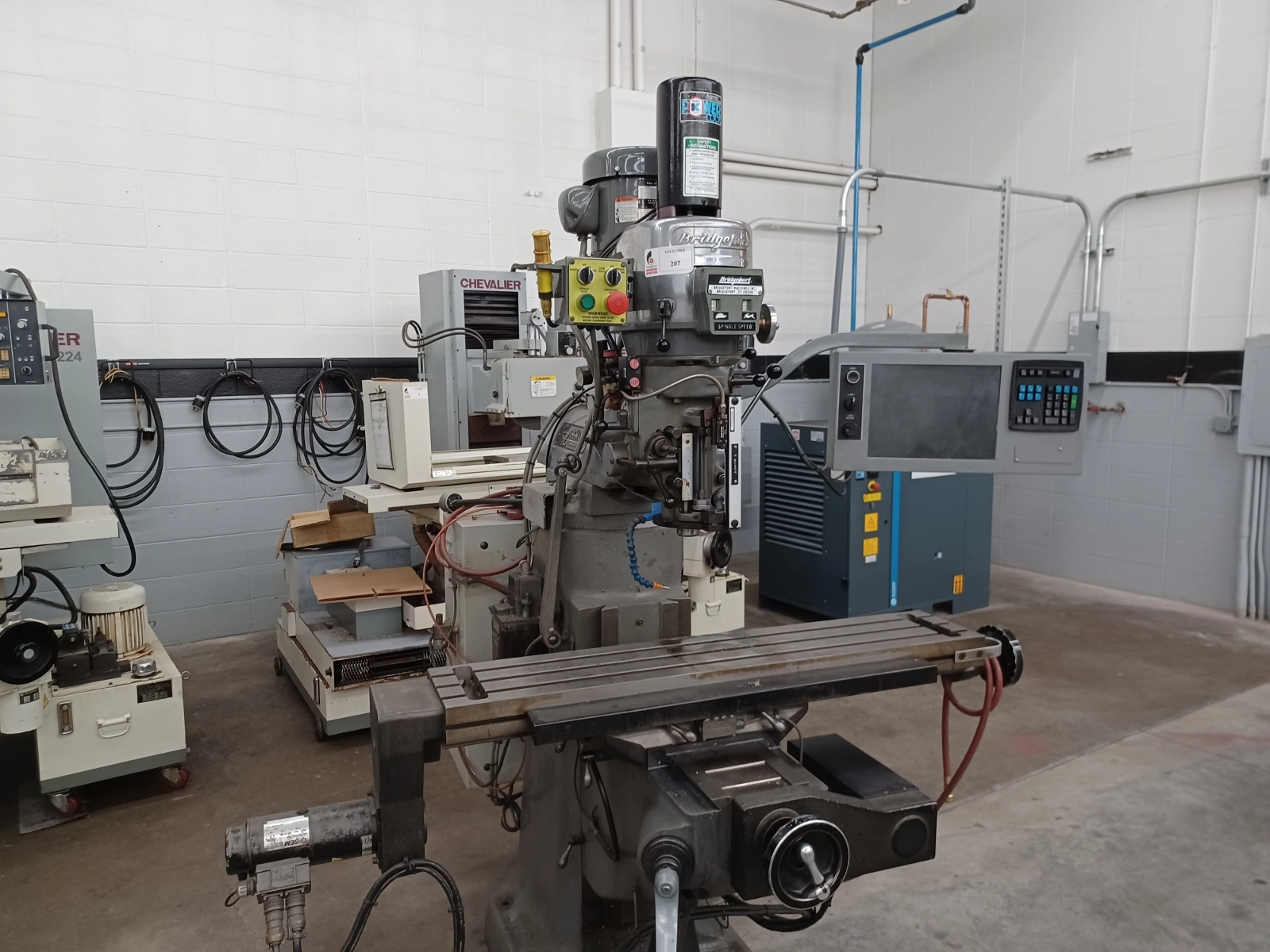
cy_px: 476
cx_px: 635
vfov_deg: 54.9
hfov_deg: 69.4
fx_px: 917
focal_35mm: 25
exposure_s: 1/30
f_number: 1.8
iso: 400
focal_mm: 4.6
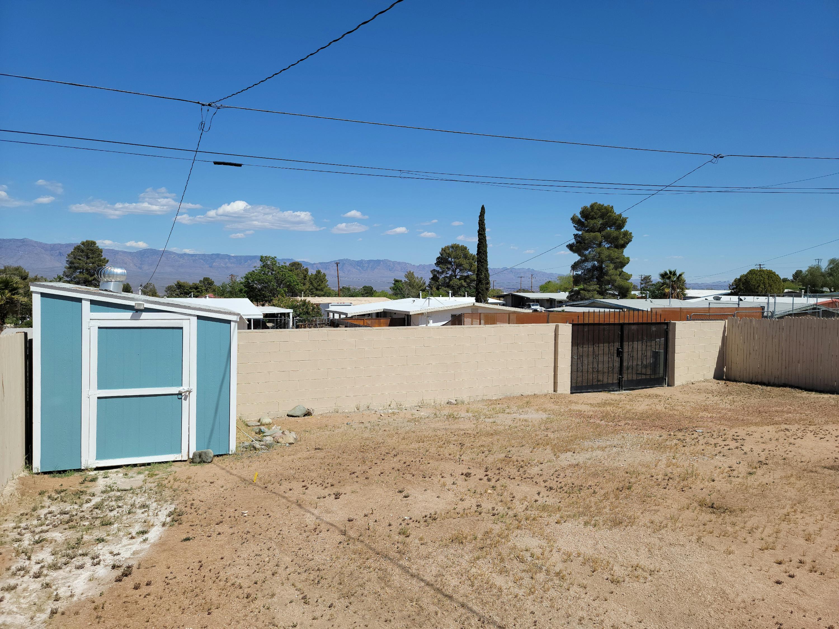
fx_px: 606
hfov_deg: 69.4
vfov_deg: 54.9
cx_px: 420
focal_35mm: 25
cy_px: 314
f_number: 1.8
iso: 20
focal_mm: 7
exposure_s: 1/2000
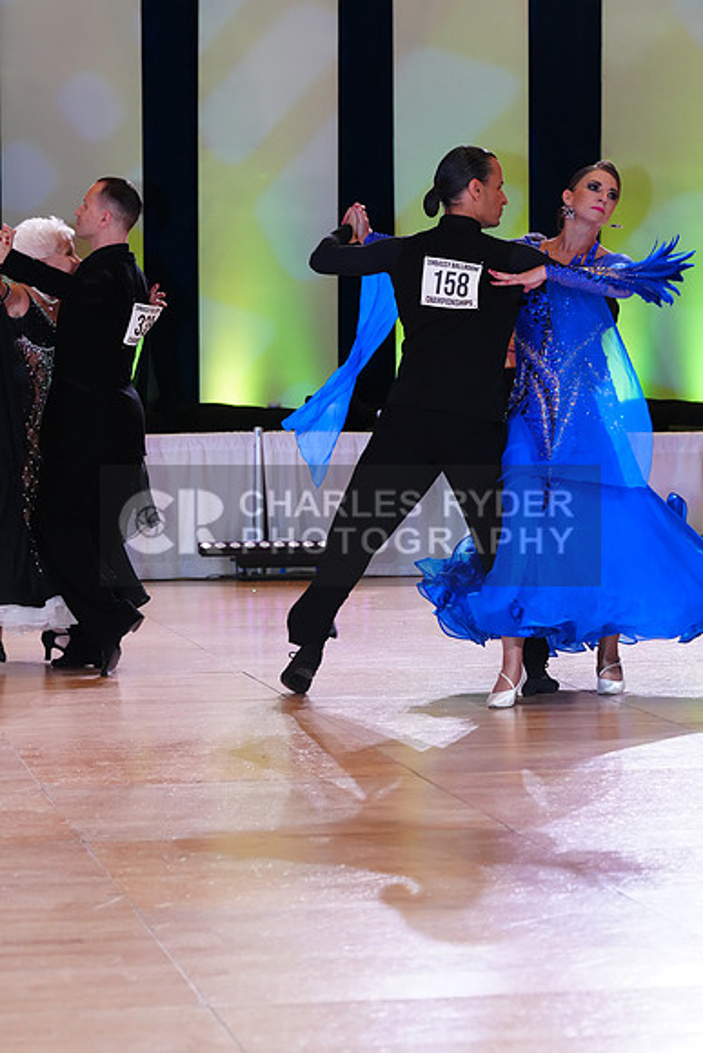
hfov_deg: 13.2
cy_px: 526
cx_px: 352
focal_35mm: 104
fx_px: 3044
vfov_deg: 19.6
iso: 3200
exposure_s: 1/250
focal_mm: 104
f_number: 5.6
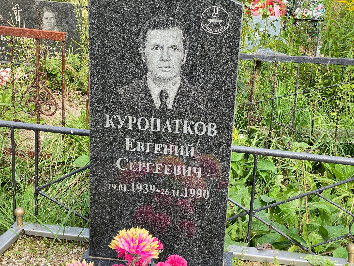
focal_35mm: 52
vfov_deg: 28.0
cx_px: 177
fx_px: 532
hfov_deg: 36.8
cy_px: 133
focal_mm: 6
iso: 20
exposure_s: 1/436
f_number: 2
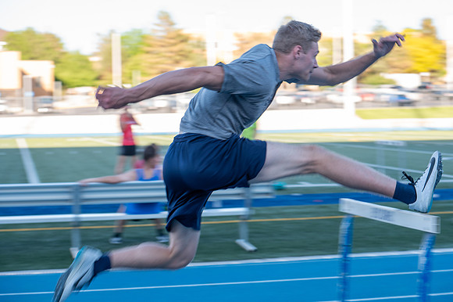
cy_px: 151
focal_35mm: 70
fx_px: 880
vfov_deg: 19.4
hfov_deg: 28.9
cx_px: 226
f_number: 5
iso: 250
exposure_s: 1/160
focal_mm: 70
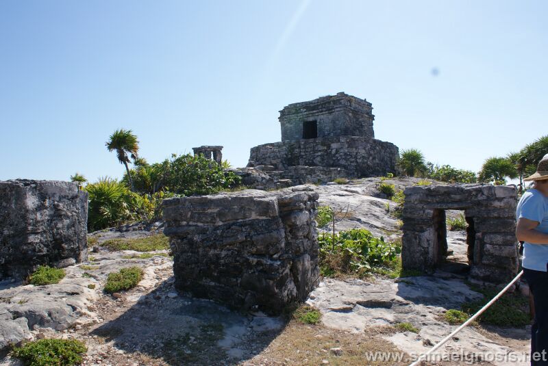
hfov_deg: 67.3
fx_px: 411
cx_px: 274
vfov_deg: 48.0
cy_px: 183
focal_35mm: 27
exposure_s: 1/160
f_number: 10
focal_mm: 18
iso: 100
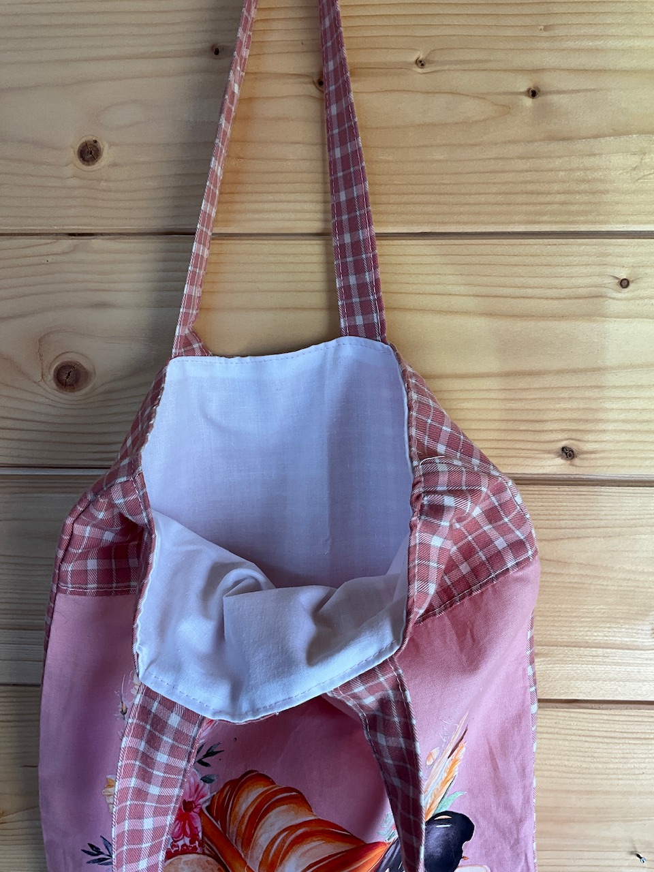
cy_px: 436
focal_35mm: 29
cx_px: 327
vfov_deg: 61.7
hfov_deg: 48.2
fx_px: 731
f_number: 1.8
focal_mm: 3
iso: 32
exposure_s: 1/100
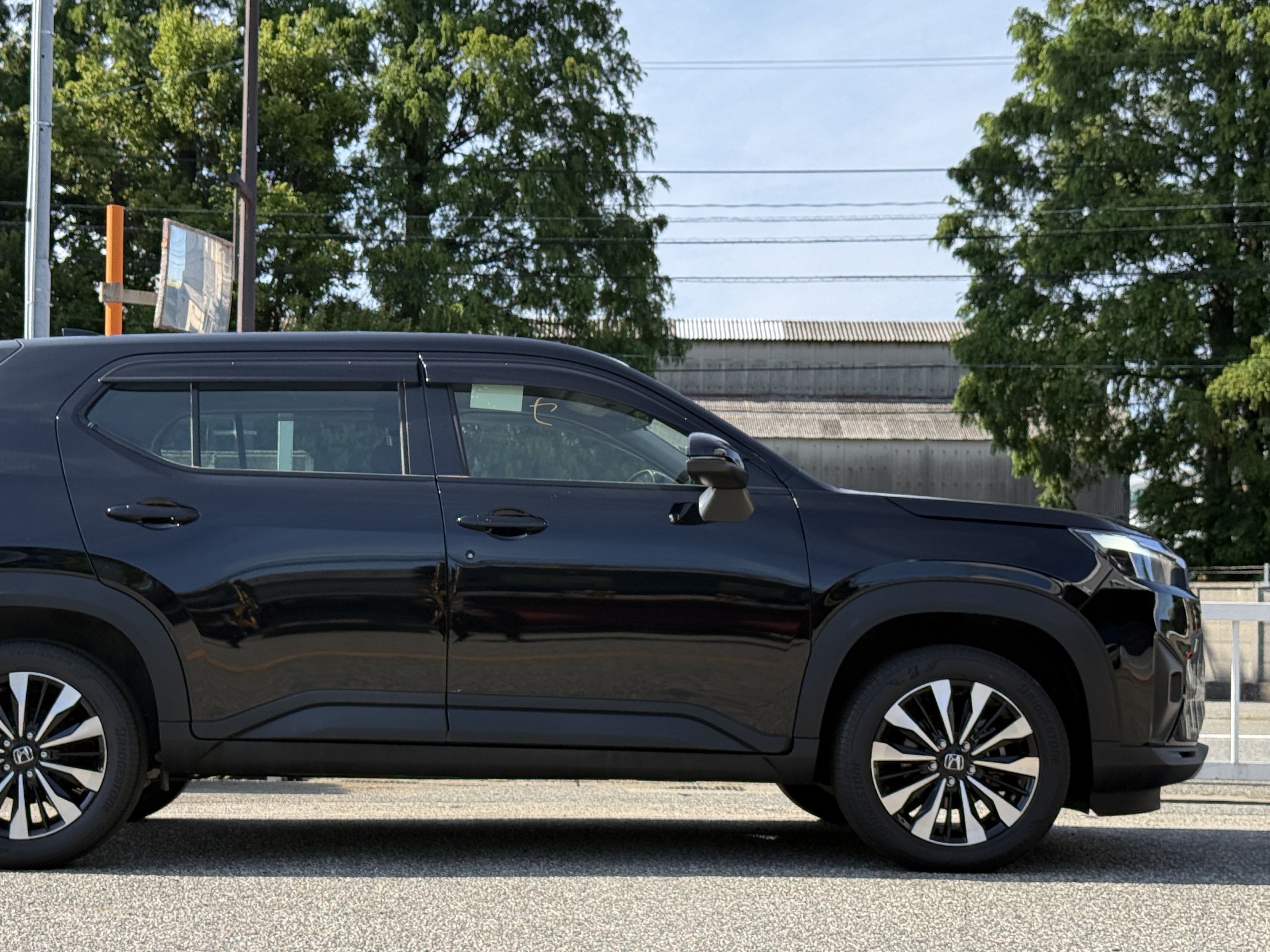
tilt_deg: +2.2
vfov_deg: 24.0
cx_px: 484
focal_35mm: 61
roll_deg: -0.9
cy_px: 550
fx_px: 2238
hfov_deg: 31.6
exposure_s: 1/2146
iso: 80
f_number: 1.78
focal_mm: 6.76
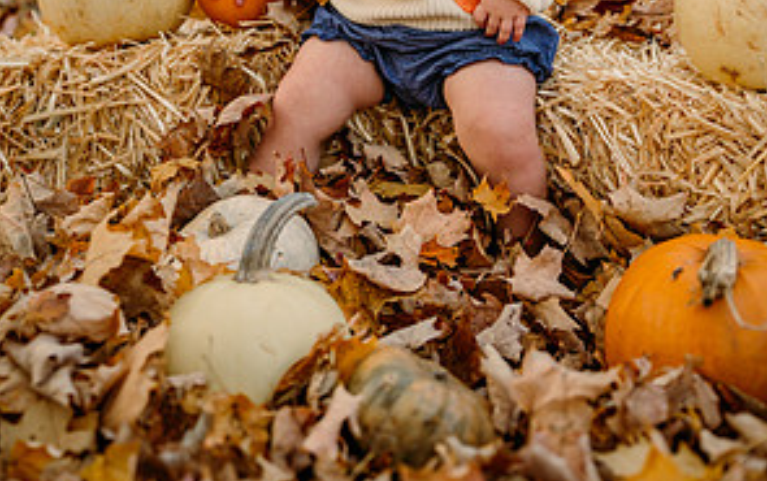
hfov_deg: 28.2
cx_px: 387
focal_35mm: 73
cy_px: -60
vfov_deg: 17.3
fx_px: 1527
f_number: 2.5
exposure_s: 1/500
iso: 250
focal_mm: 47
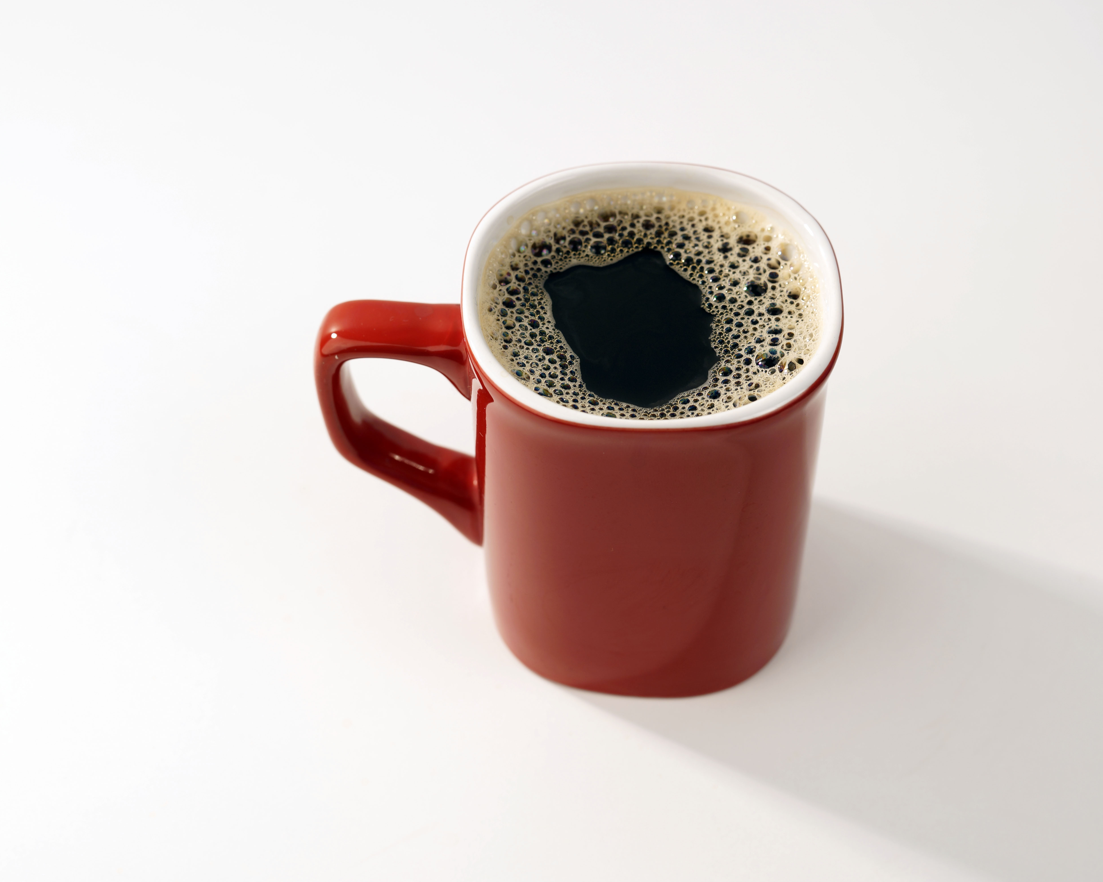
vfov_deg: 26.7
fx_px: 1861
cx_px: 594
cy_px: 445
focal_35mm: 57
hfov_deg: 33.0
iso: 100
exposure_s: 1/20
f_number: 6.3
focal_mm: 50
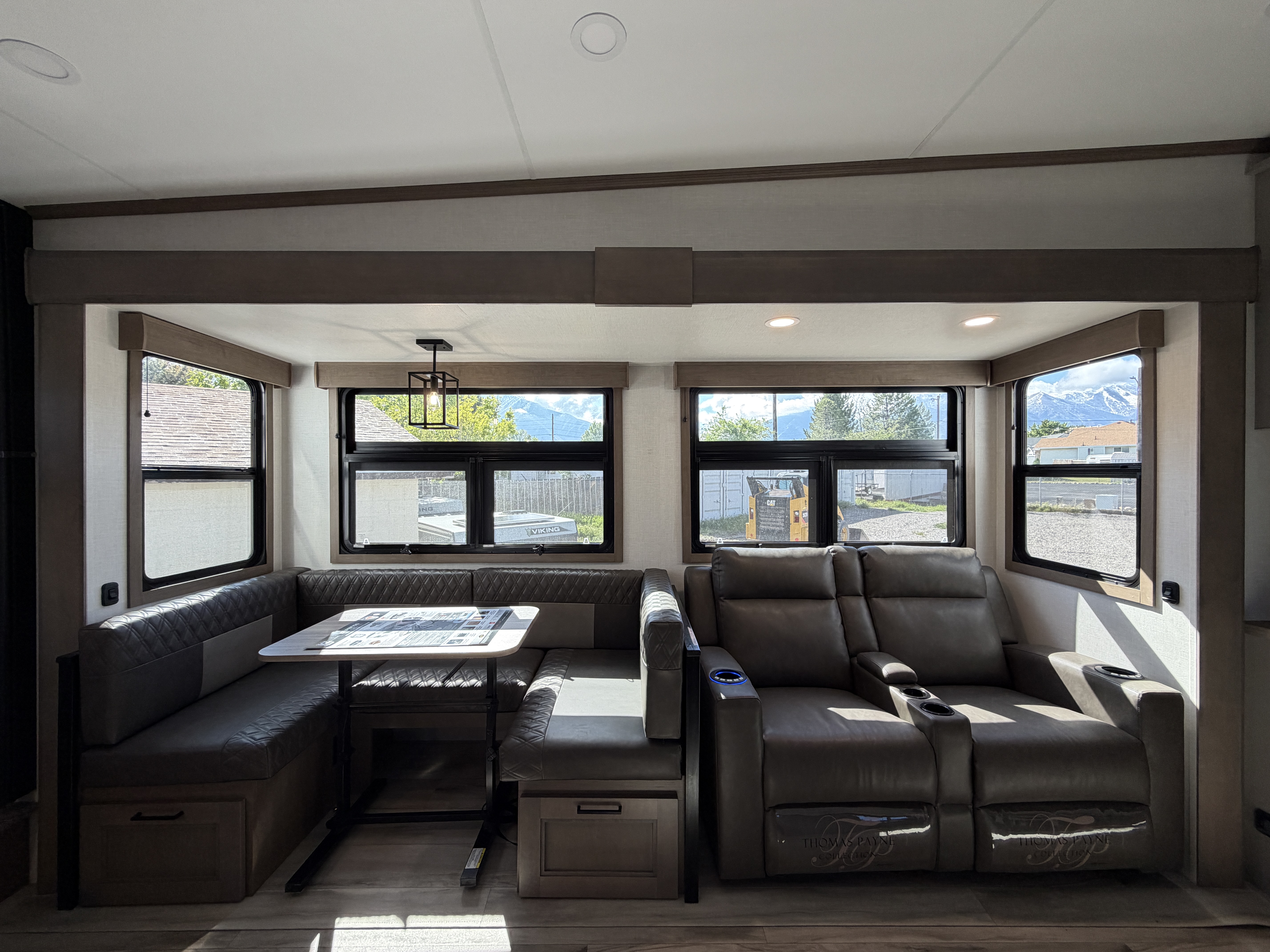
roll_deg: +0.4
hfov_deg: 102.1
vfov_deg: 85.7
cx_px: 635
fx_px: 514
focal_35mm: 14
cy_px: 476
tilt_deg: -0.3
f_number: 2.2
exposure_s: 1/121
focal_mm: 2.22
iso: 125
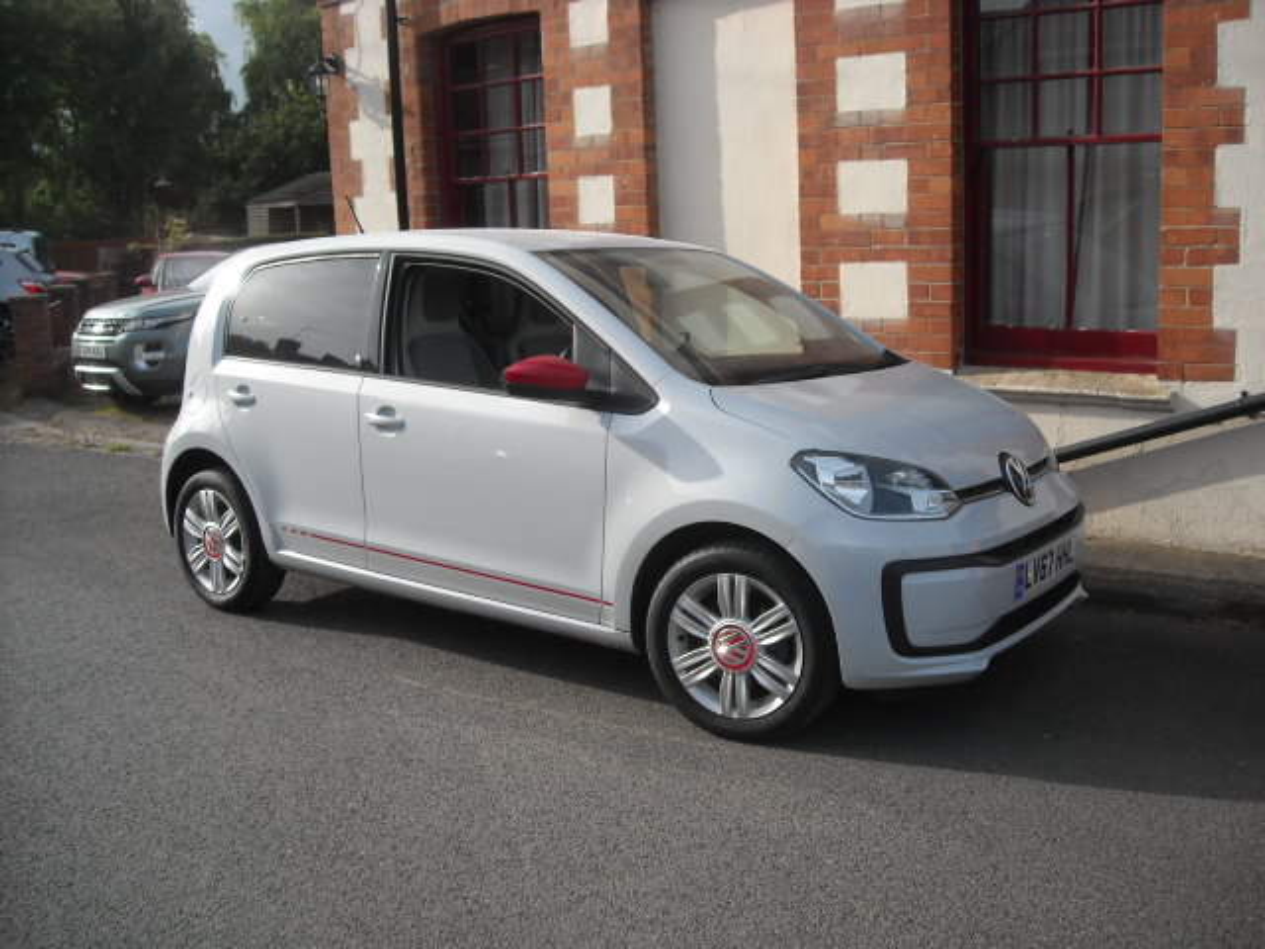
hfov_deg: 52.6
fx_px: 1279
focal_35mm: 35
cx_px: 632
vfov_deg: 40.7
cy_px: 474
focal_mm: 5.7
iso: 64
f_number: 5.6
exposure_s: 1/209
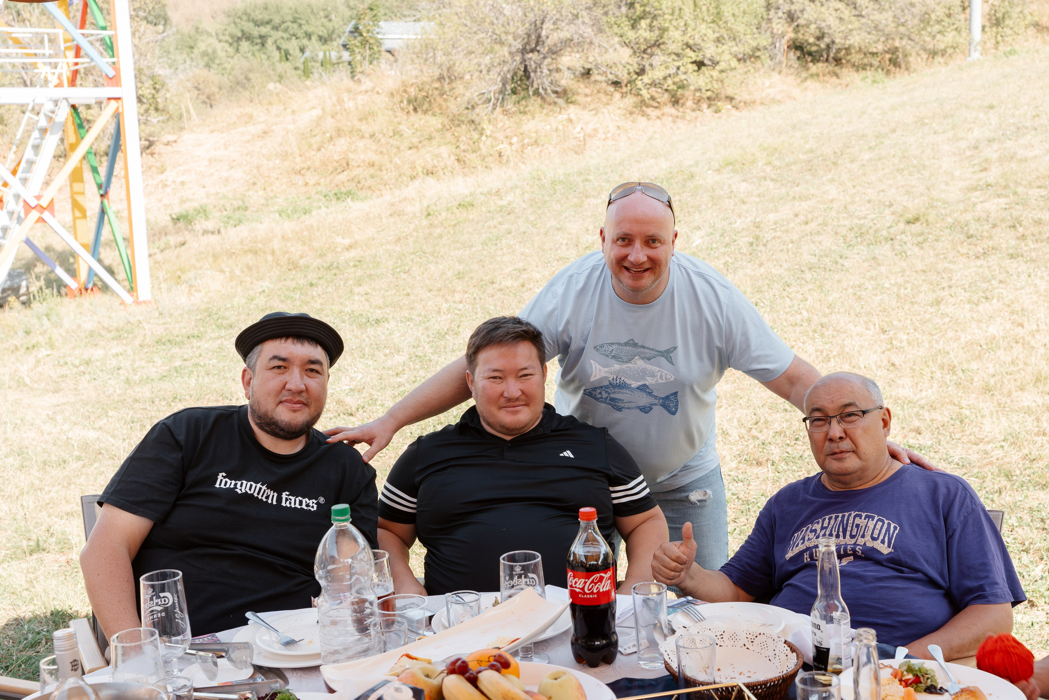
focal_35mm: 45
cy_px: 350
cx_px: 524
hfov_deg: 43.6
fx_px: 1311
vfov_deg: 29.9
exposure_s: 1/125
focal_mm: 45
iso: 250
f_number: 6.3
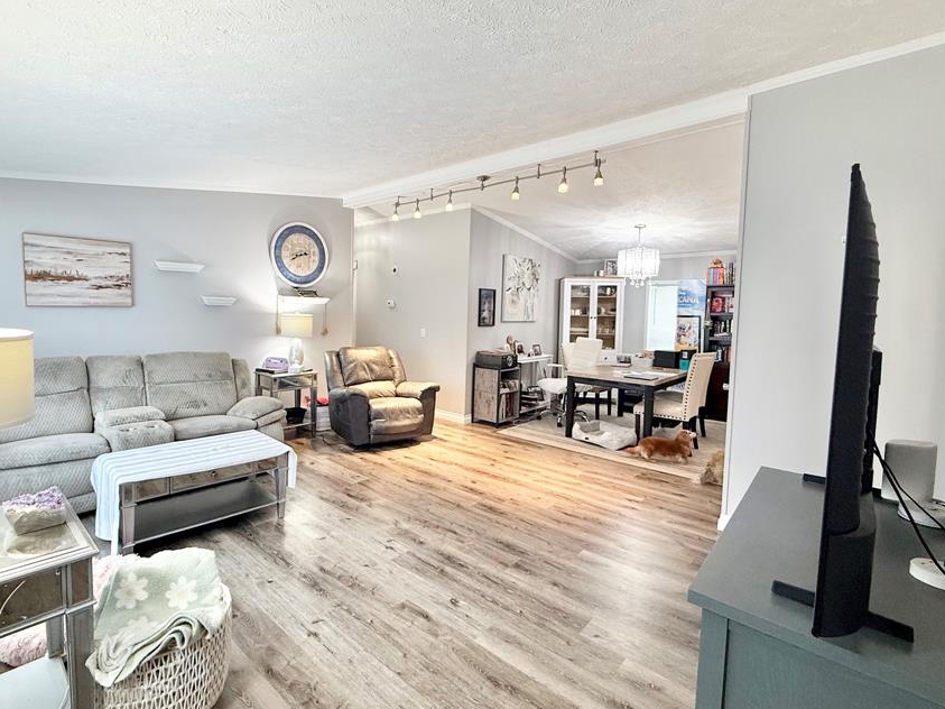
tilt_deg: -3.1
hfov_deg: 90.8
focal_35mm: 17
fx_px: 464
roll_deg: -1.2
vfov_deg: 74.7
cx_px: 429
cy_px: 340
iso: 200
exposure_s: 1/60
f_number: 2.2
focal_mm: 2.22
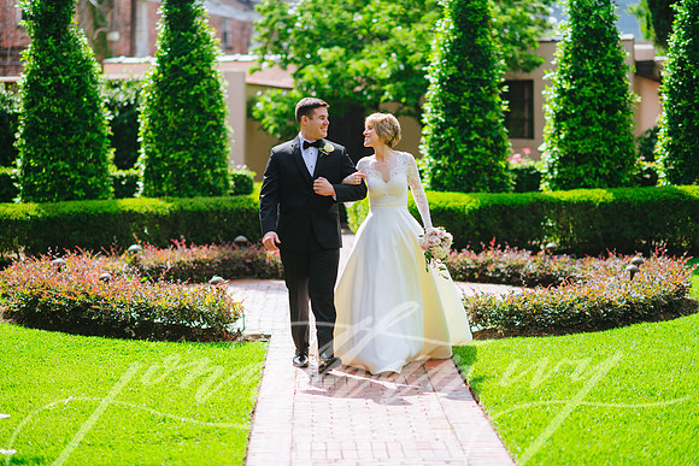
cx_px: 350
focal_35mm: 85
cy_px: 233
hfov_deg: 23.9
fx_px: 1651
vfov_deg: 16.1
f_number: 2
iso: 100
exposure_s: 1/2500
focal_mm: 85
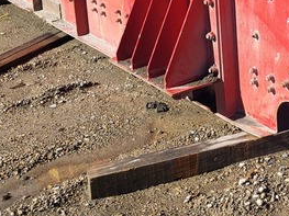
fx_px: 659
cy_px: -26
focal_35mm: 79
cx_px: 286
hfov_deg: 23.7
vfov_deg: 17.9
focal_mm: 5.4
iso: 40
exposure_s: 1/1904
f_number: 1.8
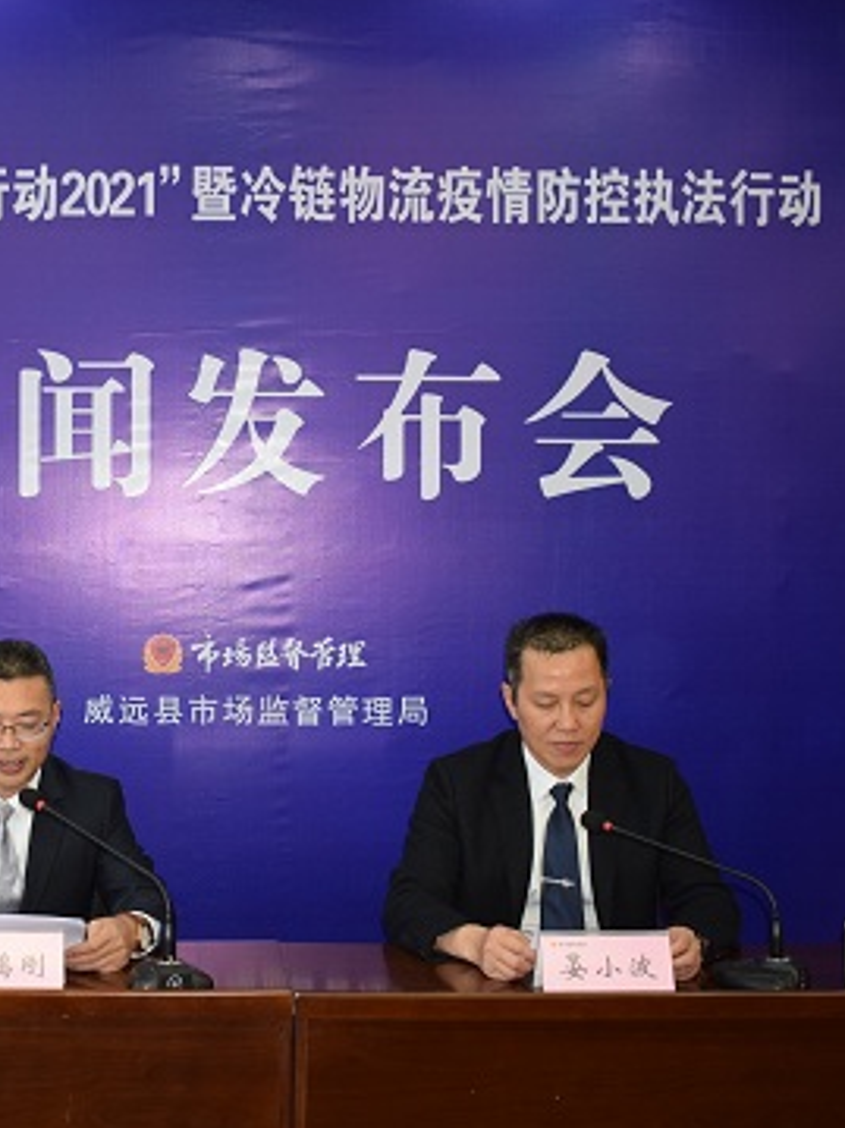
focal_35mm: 53
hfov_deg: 27.0
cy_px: 562
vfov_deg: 36.2
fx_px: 1726
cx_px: 176
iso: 1100
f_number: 3.8
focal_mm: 24
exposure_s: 1/60
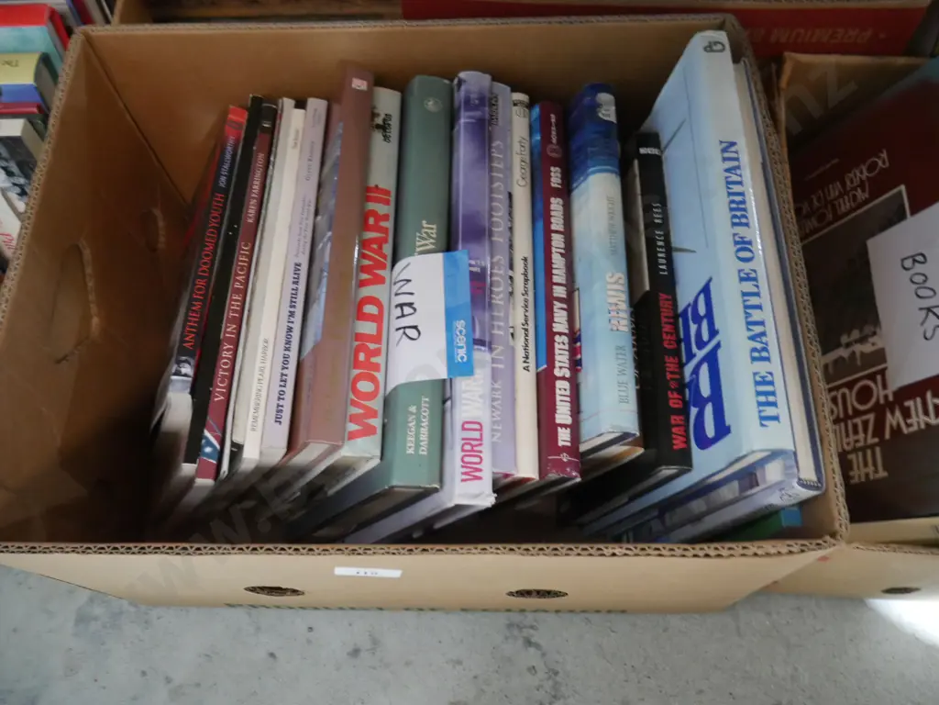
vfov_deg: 49.7
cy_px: 352
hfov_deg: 63.4
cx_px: 470
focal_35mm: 28
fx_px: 760
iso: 3200
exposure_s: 1/40
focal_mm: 14
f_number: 3.5
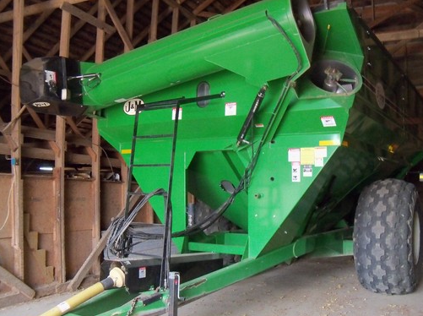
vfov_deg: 37.6
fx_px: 464
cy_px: 171
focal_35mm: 38
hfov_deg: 49.0
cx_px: 225
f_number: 3.5
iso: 800
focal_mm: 6.2
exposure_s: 1/40
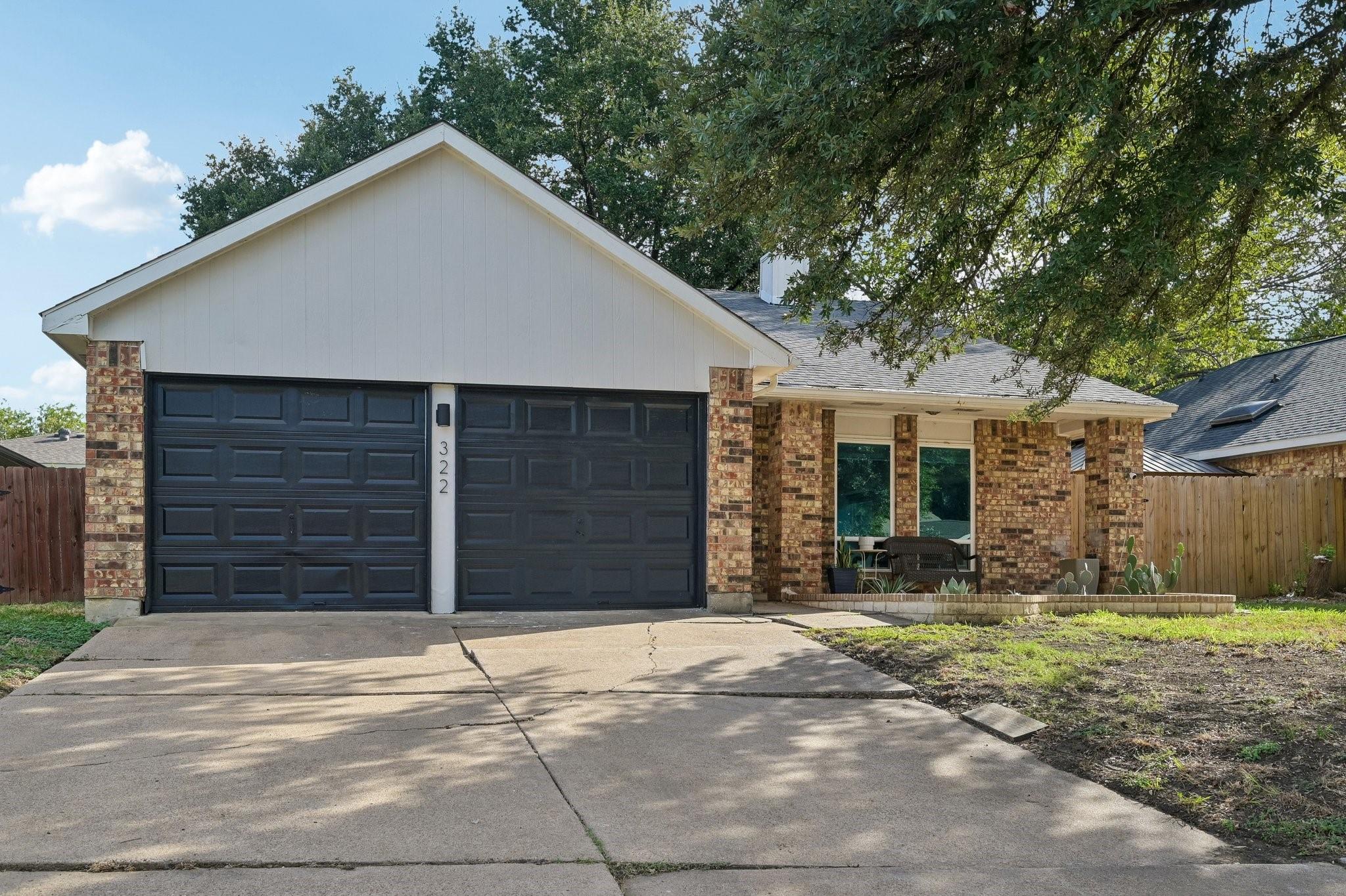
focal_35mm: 30
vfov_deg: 43.6
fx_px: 1121
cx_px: 673
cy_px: 448
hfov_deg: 61.9
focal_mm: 30
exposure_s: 1/500
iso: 400
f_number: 8
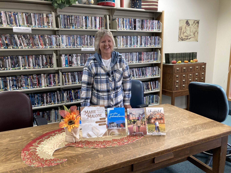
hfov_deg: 63.4
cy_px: 86
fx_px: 187
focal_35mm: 28
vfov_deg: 49.7
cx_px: 116
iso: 80
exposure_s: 1/60
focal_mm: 3.99
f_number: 1.8
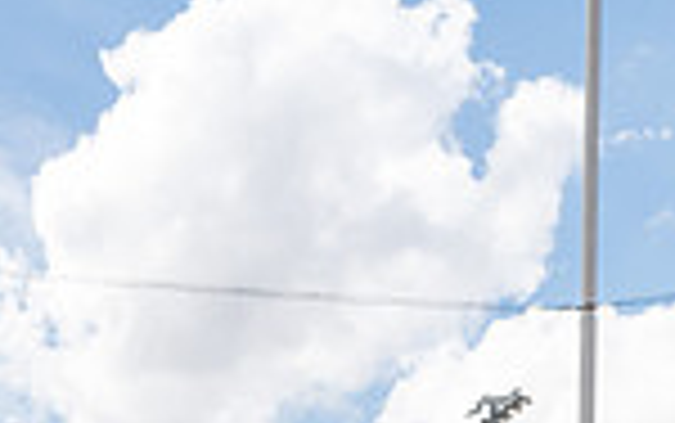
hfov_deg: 21.2
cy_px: 1008
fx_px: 1804
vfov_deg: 11.2
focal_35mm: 98
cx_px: 274
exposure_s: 1/250
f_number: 8
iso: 100
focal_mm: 32
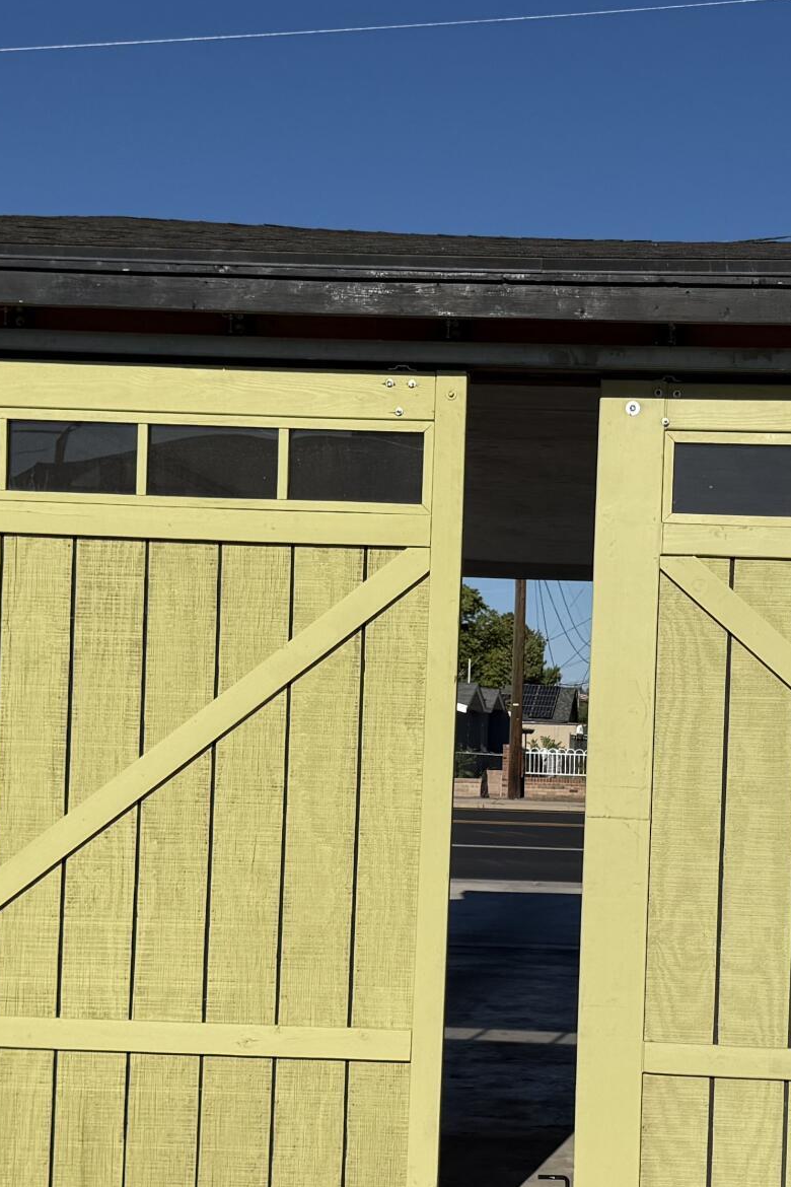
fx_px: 2109
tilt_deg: +0.8
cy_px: 715
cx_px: 534
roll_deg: -2.1
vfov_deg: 31.3
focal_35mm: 64
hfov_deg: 21.2
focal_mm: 6.76
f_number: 1.78
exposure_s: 1/14286
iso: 80
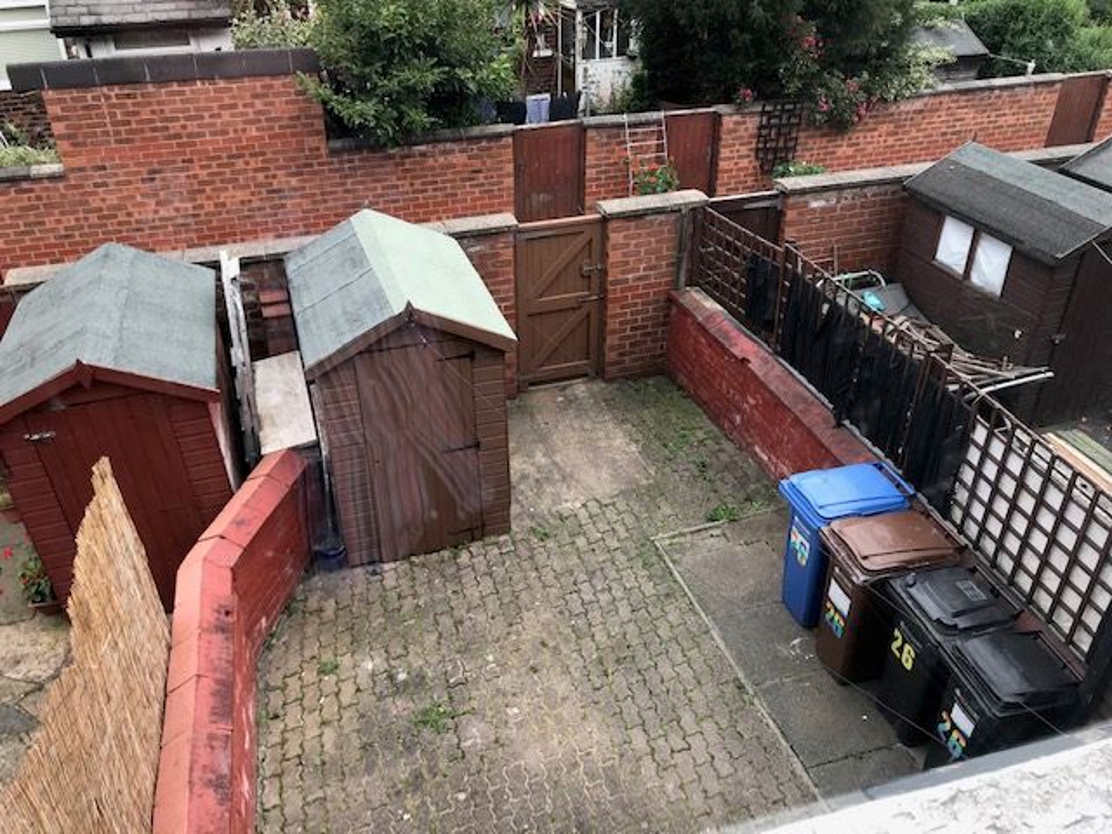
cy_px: 417
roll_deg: +0.7
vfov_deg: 49.7
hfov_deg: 63.4
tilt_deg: -30.6
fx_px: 899
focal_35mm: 28
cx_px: 556
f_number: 1.8
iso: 20
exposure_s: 1/332
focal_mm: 3.99
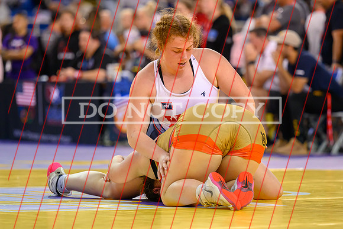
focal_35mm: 241
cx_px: 190
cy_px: 118
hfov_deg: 8.5
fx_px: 2300
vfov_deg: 5.7
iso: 2000
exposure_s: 1/800
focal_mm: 165
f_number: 2.8
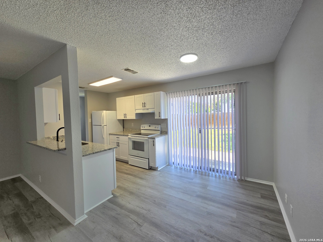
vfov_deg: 89.9
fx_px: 121
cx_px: 162
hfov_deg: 106.2
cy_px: 121
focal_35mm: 13
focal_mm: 2.2
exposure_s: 1/120
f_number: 2.2
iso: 50
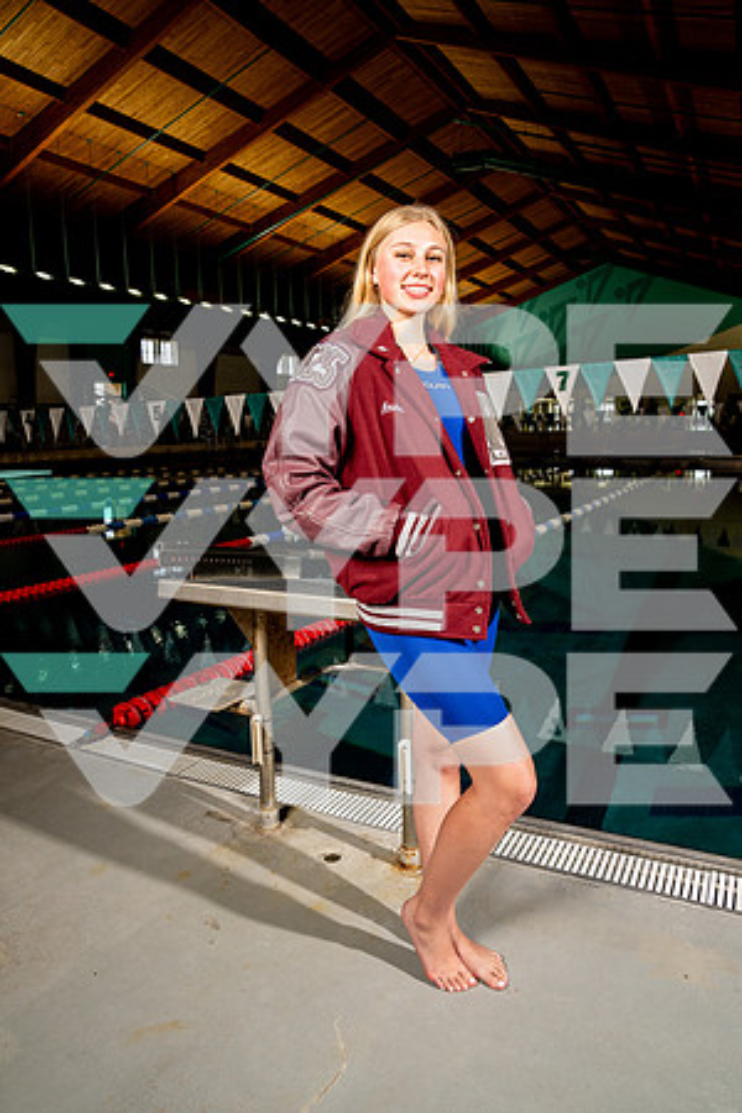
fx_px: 742
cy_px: 556
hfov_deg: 53.1
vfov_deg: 73.7
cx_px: 371
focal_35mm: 24
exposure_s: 1/125
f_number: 7.1
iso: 400
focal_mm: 24
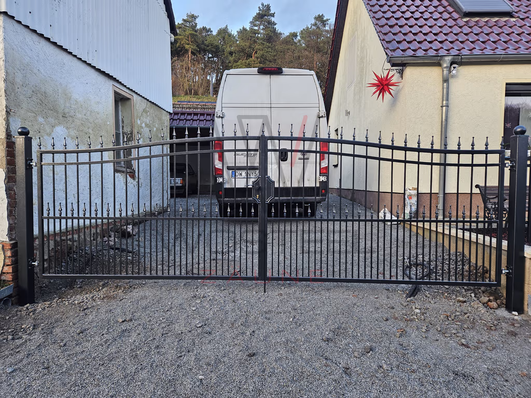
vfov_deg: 58.9
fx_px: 353
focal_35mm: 23
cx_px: 266
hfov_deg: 73.9
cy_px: 199
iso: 125
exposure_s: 1/190
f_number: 1.8
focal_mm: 5.4
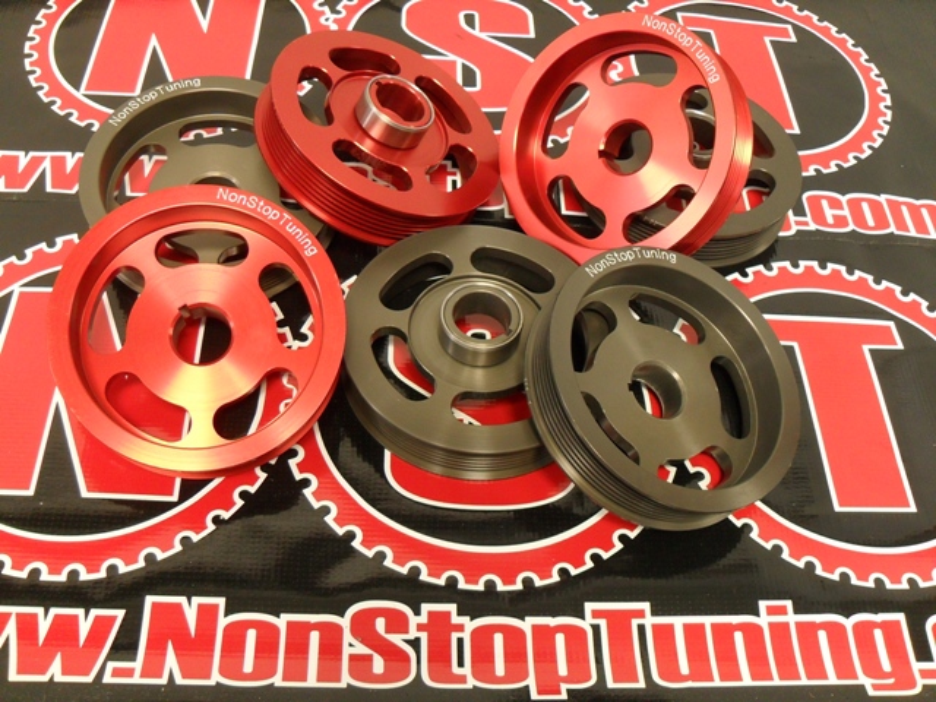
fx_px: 946
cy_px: 351
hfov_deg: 52.6
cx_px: 468
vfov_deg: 40.7
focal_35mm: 35
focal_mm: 6.2
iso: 200
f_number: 2.8
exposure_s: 1/10
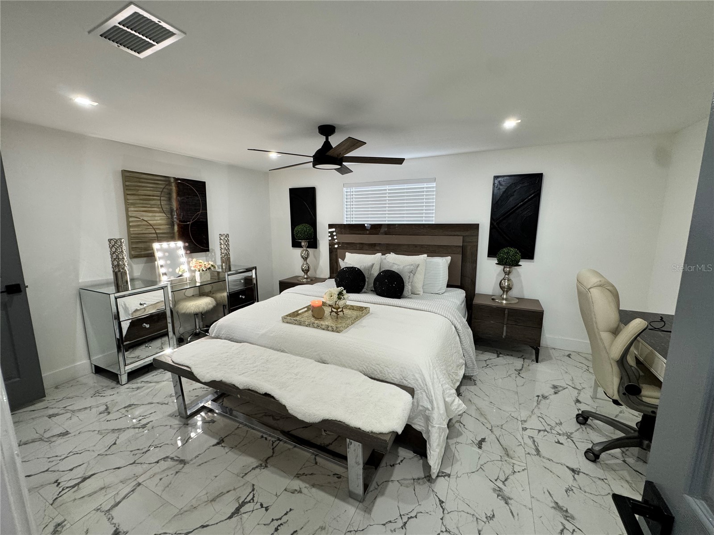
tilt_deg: -9.7
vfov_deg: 85.7
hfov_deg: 102.1
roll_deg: -0.1
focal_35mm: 14
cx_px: 357
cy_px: 268
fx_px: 289
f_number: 2.2
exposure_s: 1/60
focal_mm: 2.22
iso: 200
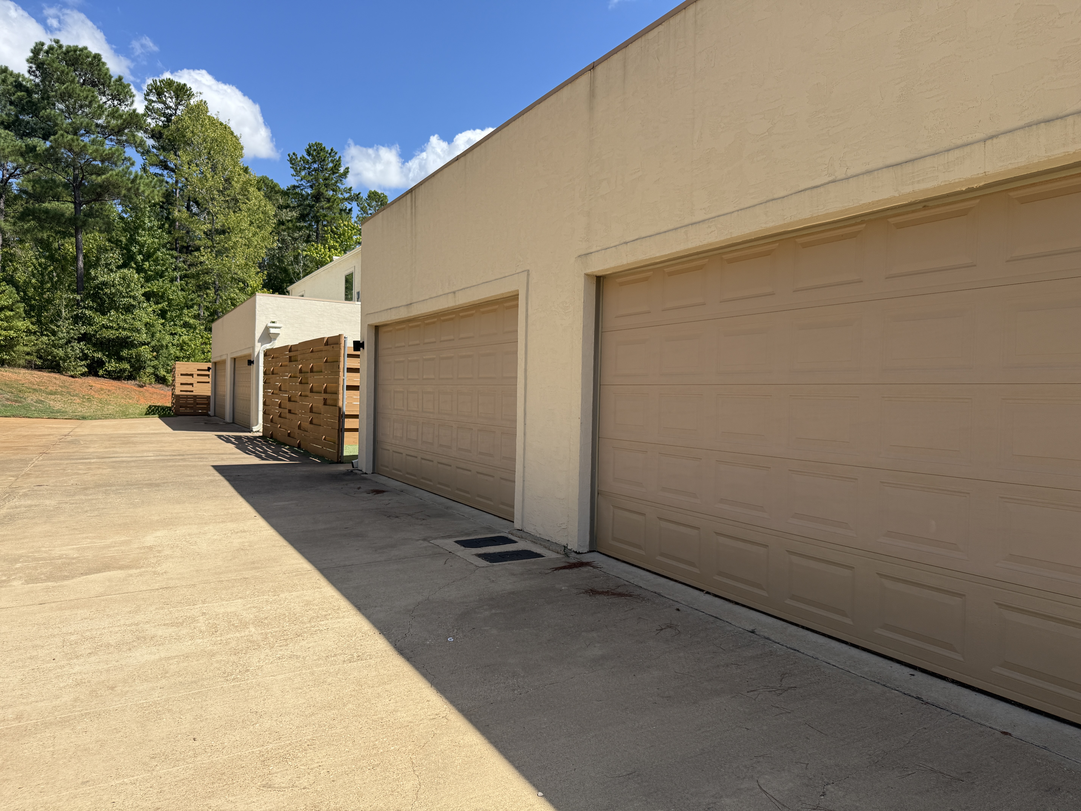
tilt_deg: -1.0
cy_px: 406
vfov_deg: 56.8
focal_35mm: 24
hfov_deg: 71.6
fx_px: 749
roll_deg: -1.3
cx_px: 540
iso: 80
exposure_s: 1/3584
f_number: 1.78
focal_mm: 6.76
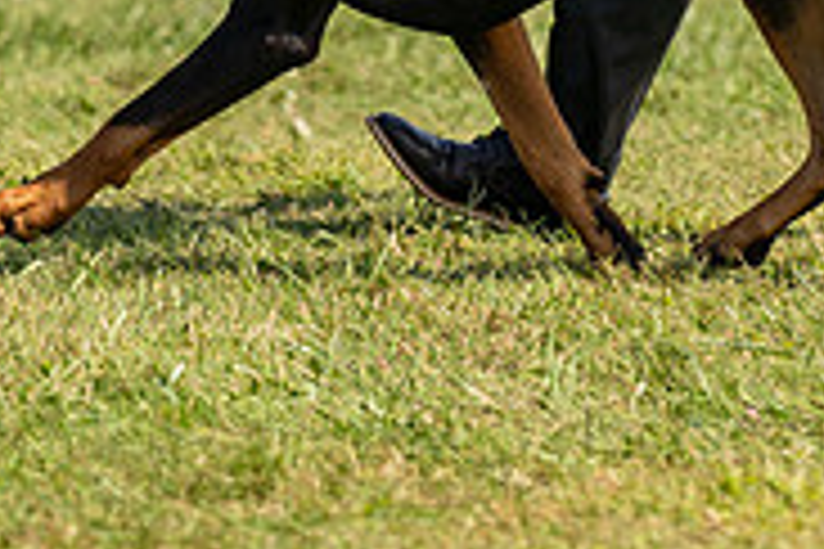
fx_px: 12084
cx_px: 588
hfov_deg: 3.9
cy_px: -432
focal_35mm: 528
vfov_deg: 2.6
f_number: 2.8
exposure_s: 1/3200
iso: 200
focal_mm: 143
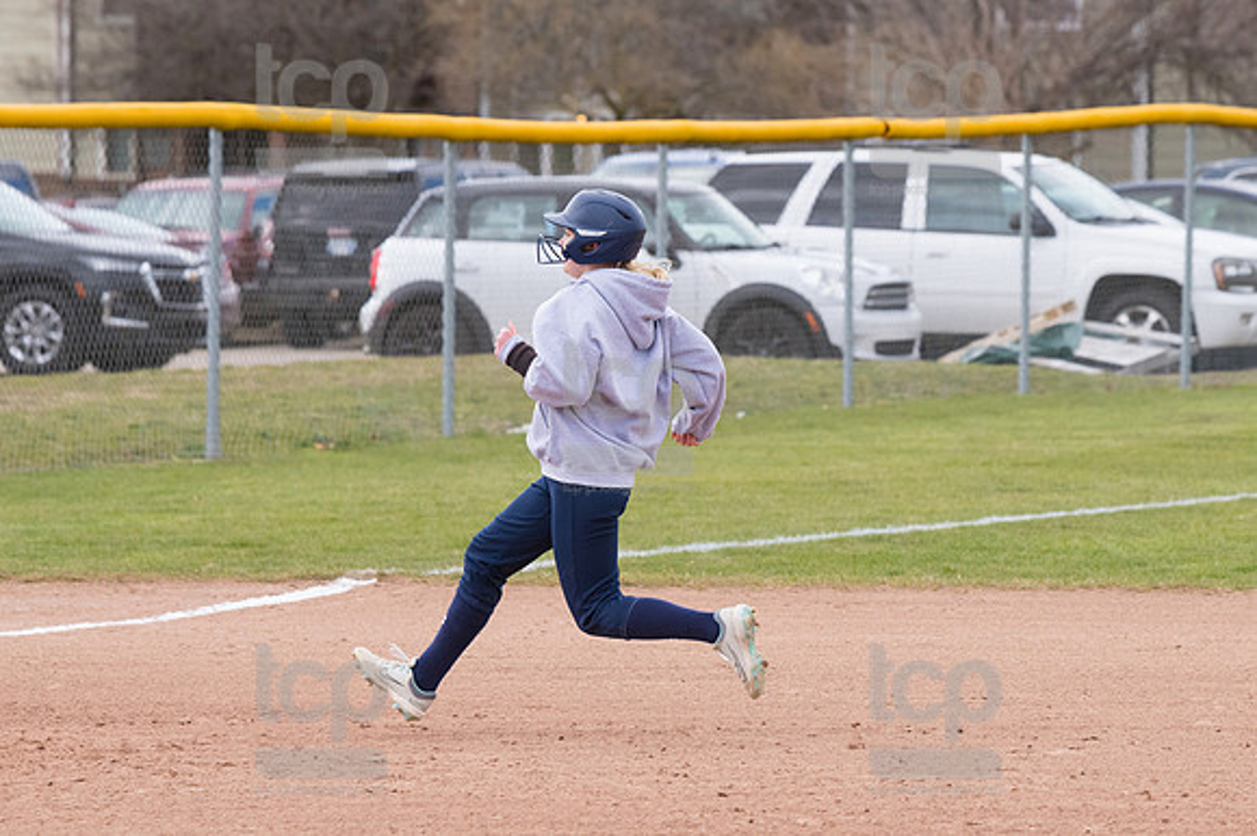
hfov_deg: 7.1
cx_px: 628
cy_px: 418
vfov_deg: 4.7
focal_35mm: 292
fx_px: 10189
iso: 640
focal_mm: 195
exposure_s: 1/1600
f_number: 5.6
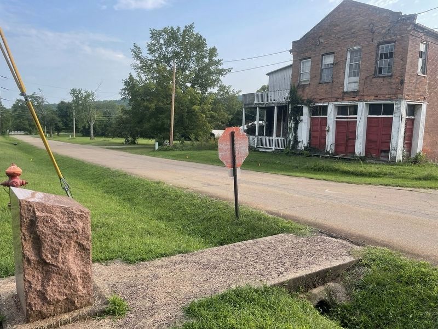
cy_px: 164
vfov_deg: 53.1
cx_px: 219
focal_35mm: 26
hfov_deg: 67.3
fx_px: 329
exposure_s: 1/1135
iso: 32
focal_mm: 4.2
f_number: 1.6
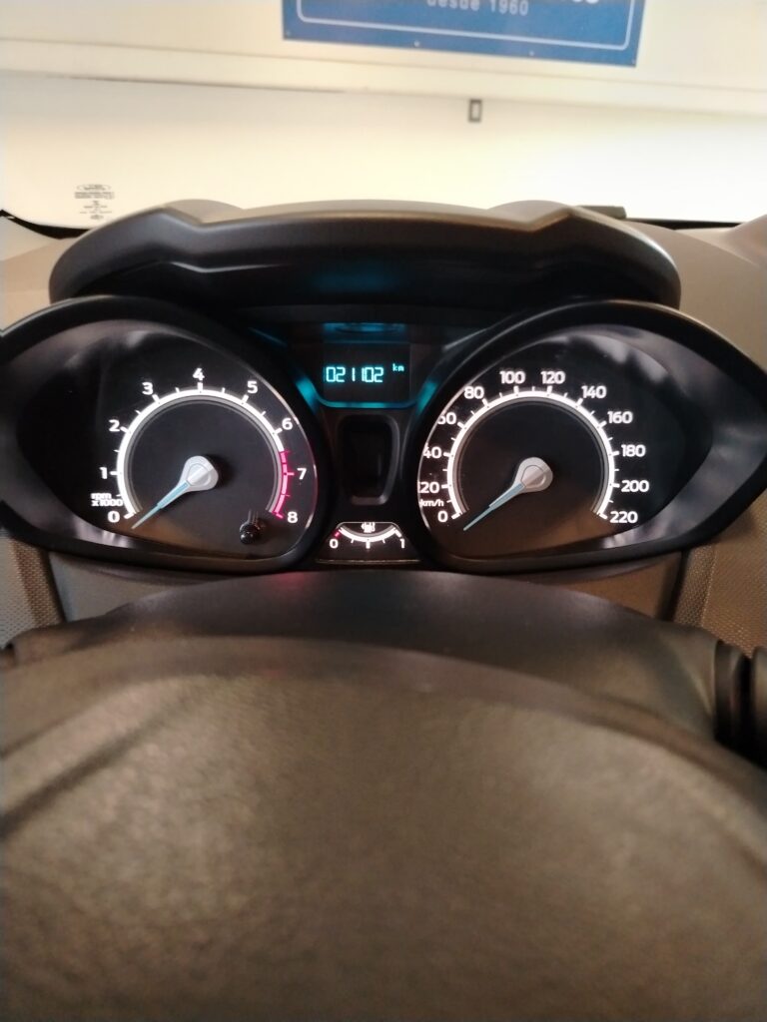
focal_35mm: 24
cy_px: 511
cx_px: 384
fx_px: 709
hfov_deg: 56.8
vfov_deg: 71.6
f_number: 1.75
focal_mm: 5.25
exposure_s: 1/25
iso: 1575
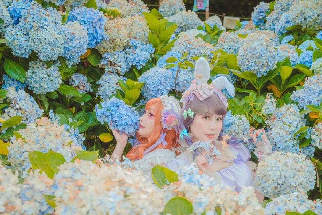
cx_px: 182
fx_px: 429
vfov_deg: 28.0
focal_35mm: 48
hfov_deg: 41.0
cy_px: 132
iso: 250
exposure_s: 1/200
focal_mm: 37
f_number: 5.6
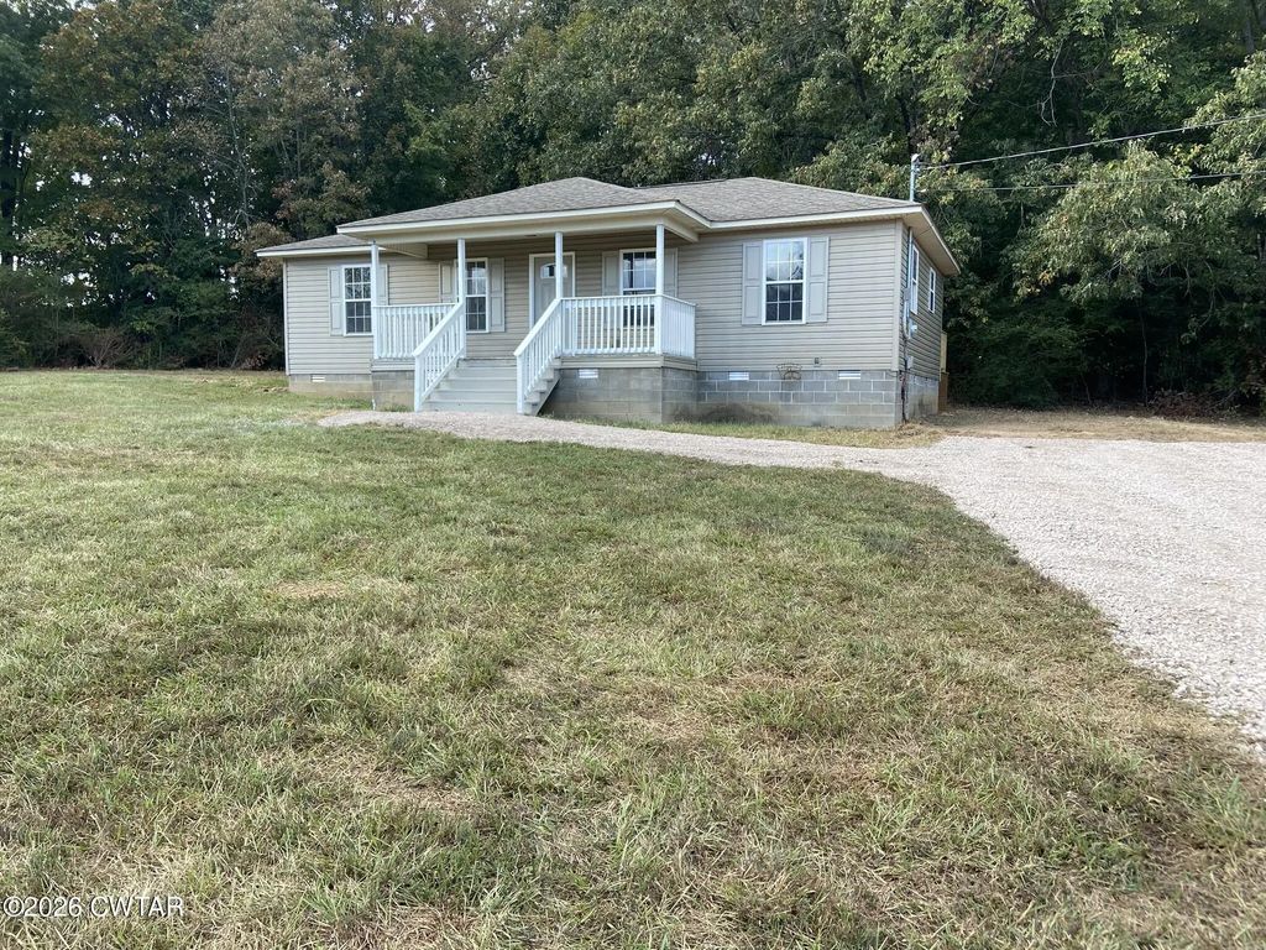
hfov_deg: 67.3
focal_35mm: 26
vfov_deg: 53.1
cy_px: 475
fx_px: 951
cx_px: 633
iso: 32
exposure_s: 1/226
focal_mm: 4.25
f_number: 1.8
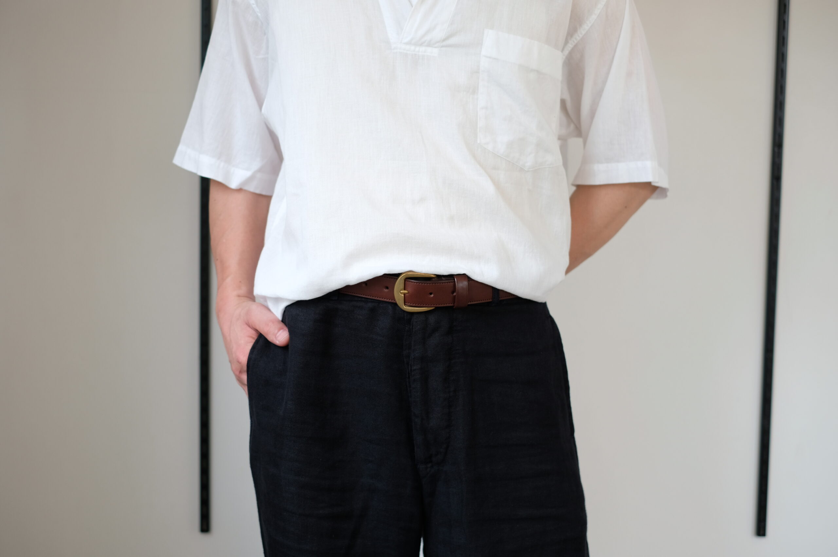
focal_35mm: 53
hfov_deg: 37.5
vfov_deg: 25.5
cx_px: 419
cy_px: 278
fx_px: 1233
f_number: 2
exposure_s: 1/250
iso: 200
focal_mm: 35
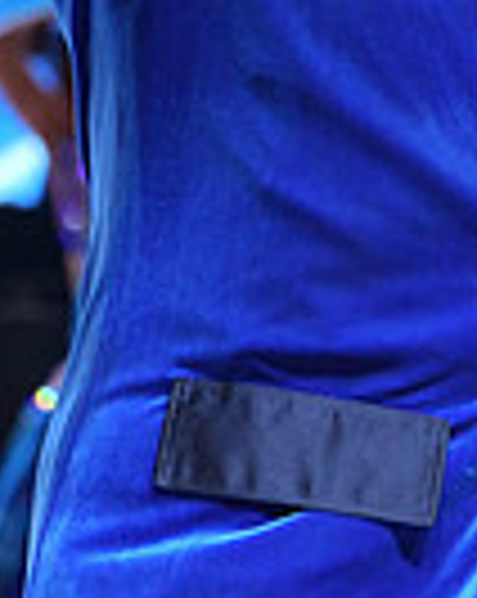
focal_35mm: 422
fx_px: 7464
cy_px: -288
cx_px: 605
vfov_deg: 4.6
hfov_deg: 3.7
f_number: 5.6
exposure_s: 1/250
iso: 800
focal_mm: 103
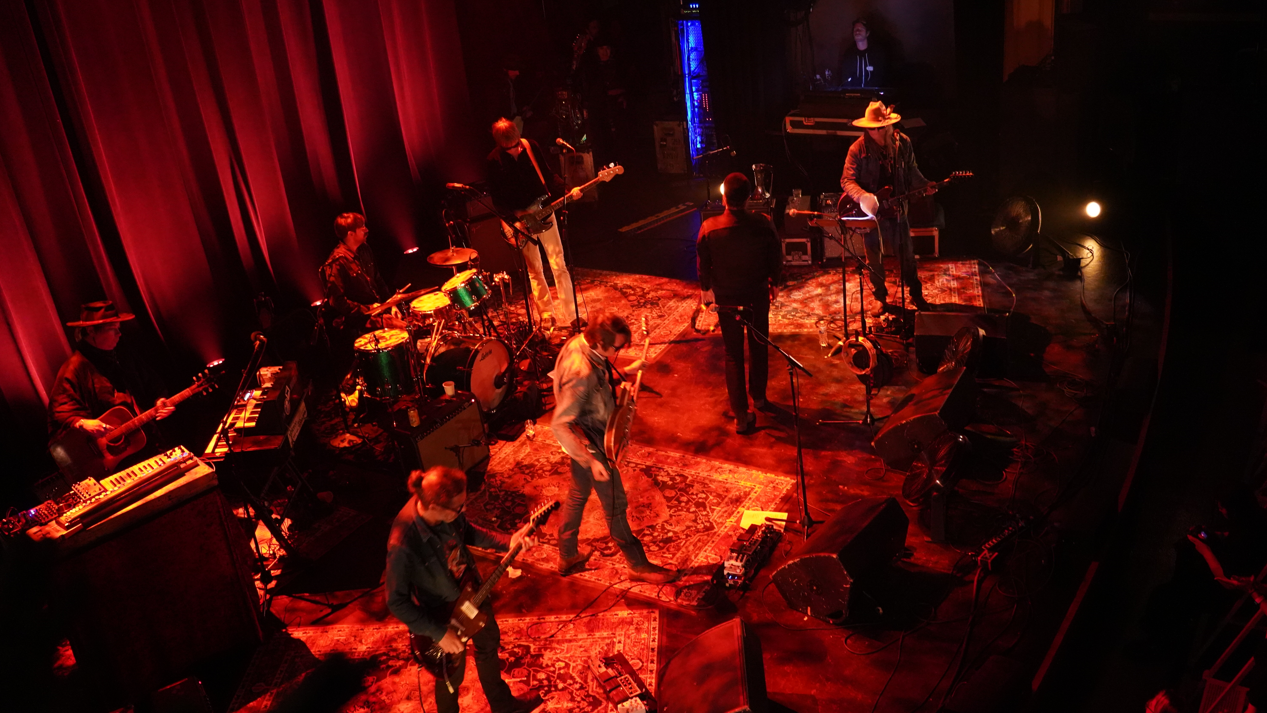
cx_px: 634
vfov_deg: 32.8
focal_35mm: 36
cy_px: 345
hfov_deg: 55.3
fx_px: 1209
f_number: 4
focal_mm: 34
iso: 10000
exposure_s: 1/60
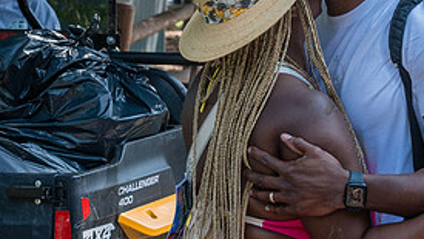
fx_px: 1608
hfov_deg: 15.0
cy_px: 12
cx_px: 266
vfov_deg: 8.5
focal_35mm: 143
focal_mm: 46
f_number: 4.5
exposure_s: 1/1600
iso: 640
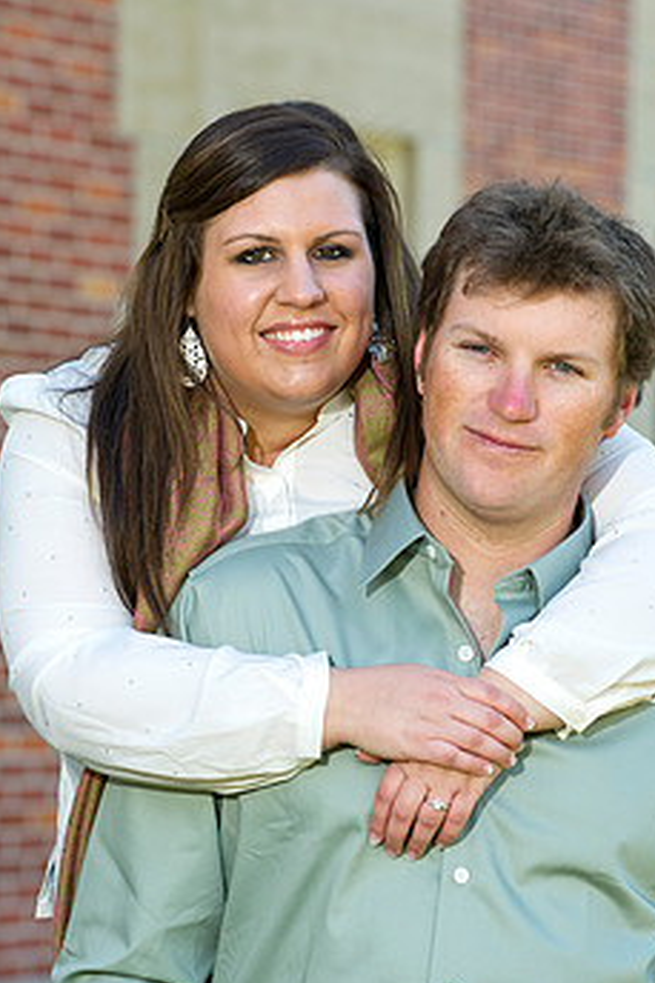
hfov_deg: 6.6
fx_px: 5709
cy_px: 520
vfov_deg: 9.8
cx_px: 413
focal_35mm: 209
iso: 400
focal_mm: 160
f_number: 5.6
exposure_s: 1/160
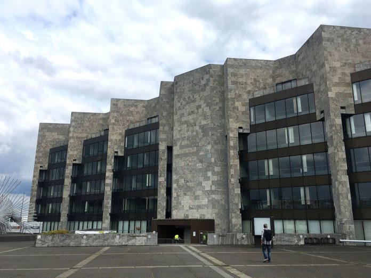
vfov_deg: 48.2
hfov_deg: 61.7
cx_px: 186
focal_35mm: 29
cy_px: 139
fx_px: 311
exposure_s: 1/2653
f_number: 2.2
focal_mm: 4.15
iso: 25
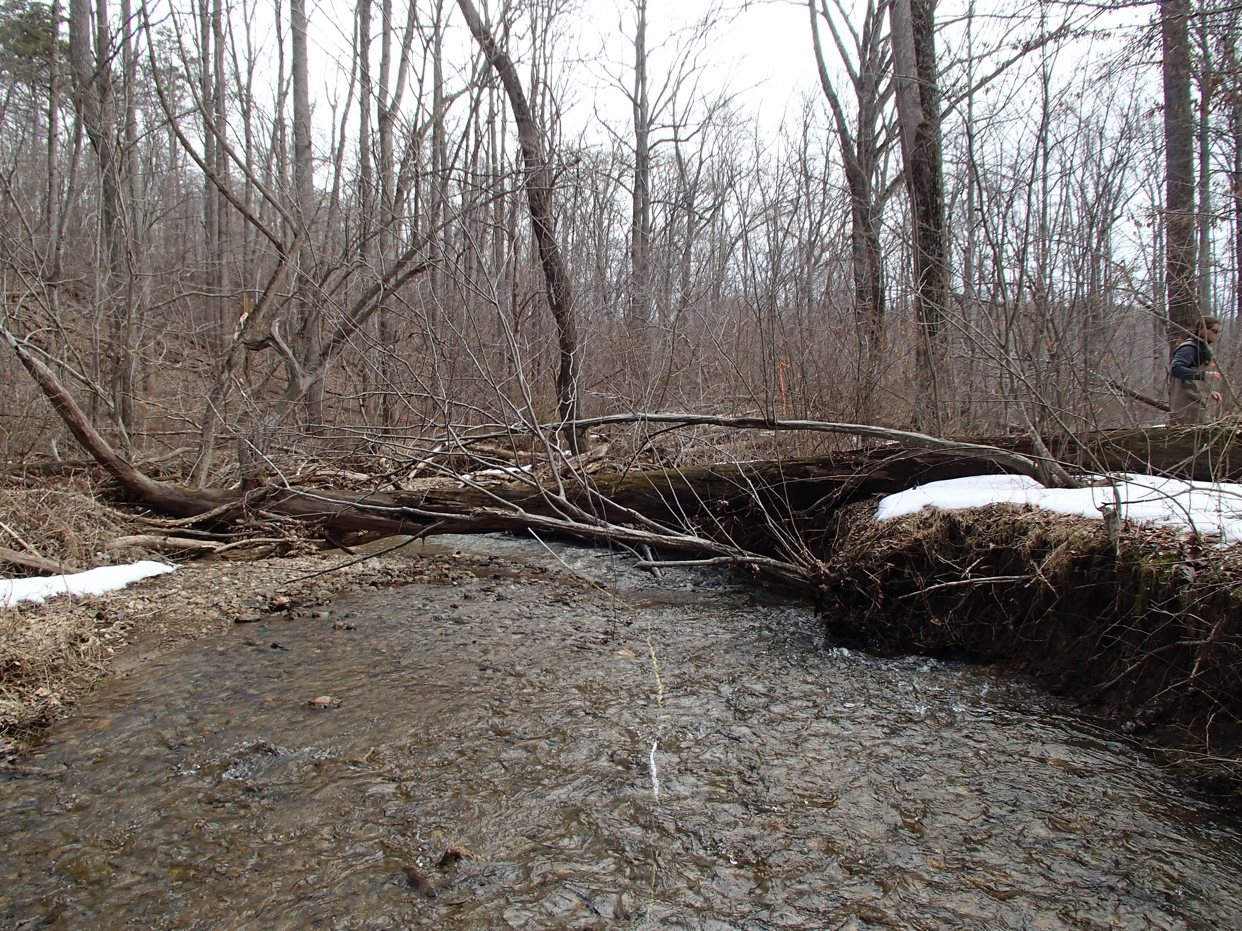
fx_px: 1005
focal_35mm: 28
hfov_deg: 63.4
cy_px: 466
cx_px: 621
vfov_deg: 49.7
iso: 100
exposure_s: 1/160
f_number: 3.9
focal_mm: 5
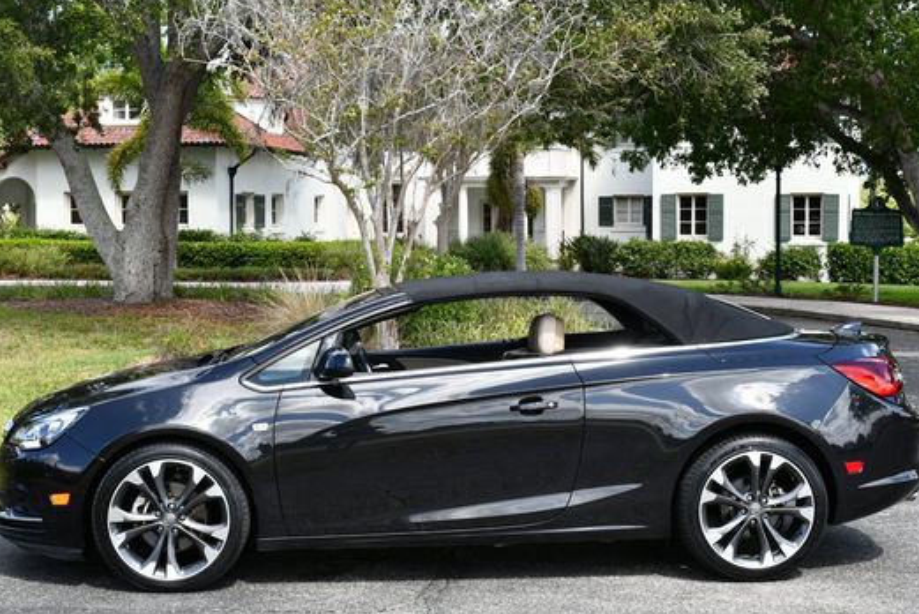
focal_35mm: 59
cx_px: 480
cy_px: 303
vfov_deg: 23.0
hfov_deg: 33.9
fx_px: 1507
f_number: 6.3
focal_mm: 24
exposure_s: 1/250
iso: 200
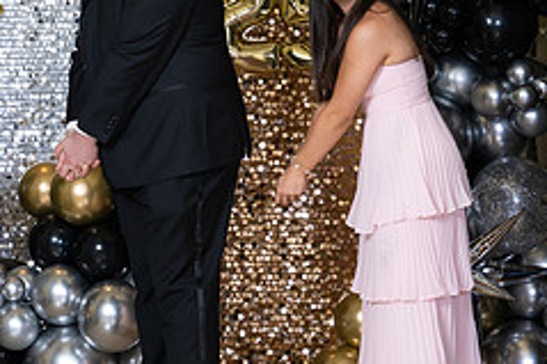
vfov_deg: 7.4
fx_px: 2809
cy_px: 116
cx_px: 112
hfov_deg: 11.1
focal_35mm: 185
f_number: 8
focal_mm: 75
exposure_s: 1/100
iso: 320
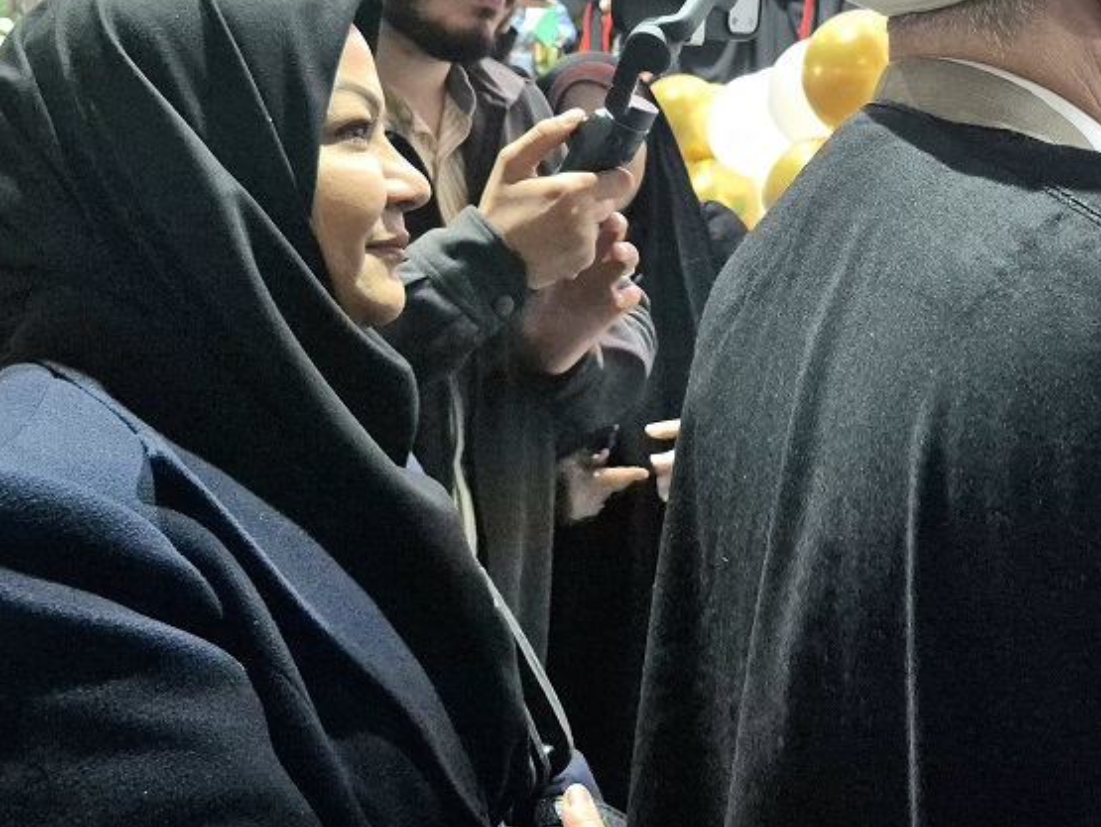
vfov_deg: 34.5
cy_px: 215
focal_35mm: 41
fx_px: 1305
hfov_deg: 44.4
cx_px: 807
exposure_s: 1/100
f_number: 1.8
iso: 1600
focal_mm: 5.4
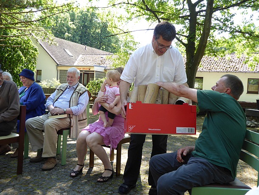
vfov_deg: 39.7
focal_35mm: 36
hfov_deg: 51.3
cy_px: 98
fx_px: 269
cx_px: 130
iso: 100
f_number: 3.7
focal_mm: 6.3
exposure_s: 1/80
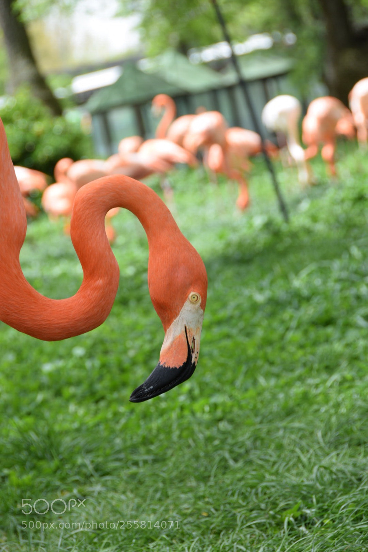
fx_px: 2414
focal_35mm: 158
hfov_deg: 8.7
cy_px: 276
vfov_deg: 13.0
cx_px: 184
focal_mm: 105
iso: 100
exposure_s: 1/100
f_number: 8
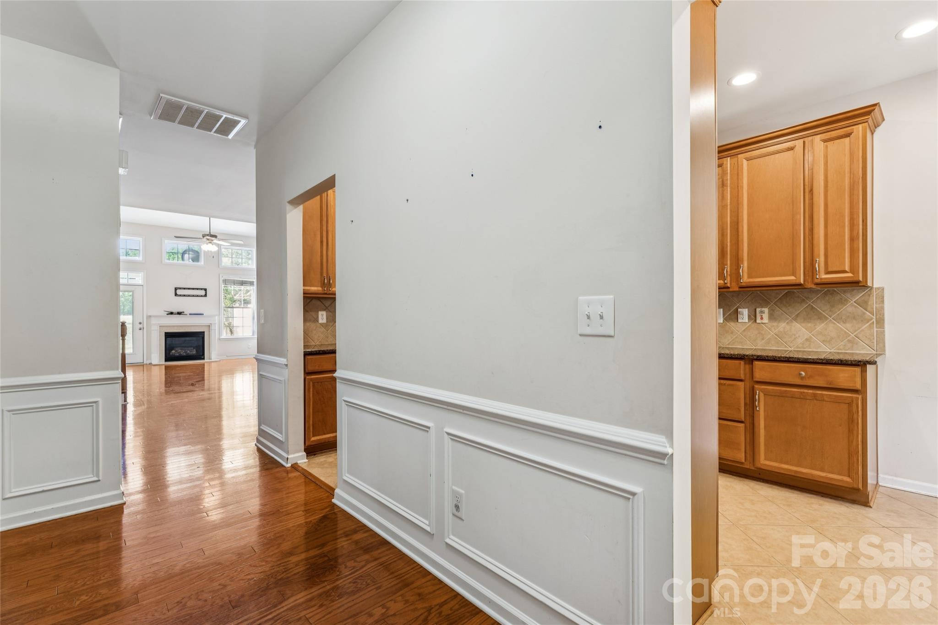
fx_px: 425
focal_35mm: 16
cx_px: 469
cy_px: 312
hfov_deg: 95.7
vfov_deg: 72.7
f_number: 9
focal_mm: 16.3
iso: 100
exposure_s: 1/2
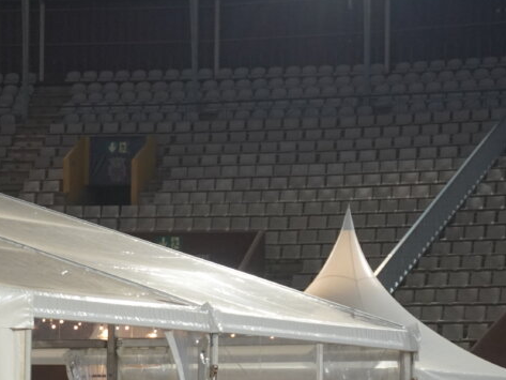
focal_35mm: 144
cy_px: 452
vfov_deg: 10.1
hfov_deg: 13.5
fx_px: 2110
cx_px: -22
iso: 1250
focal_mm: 37
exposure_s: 1/160
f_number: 5.6
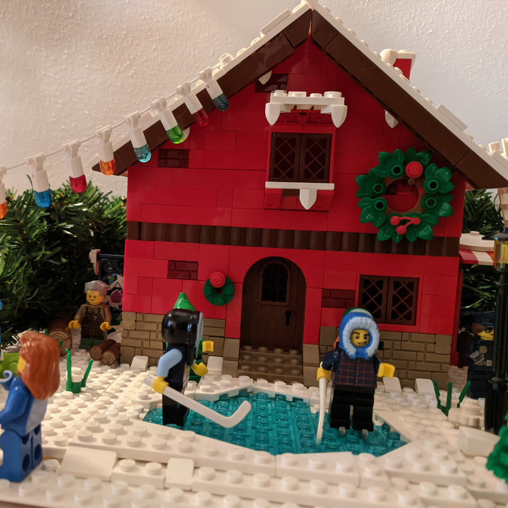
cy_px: 255
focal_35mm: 31
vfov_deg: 52.5
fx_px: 515
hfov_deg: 51.8
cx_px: 183
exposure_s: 1/33.3
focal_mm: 4.67
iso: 1230
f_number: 2
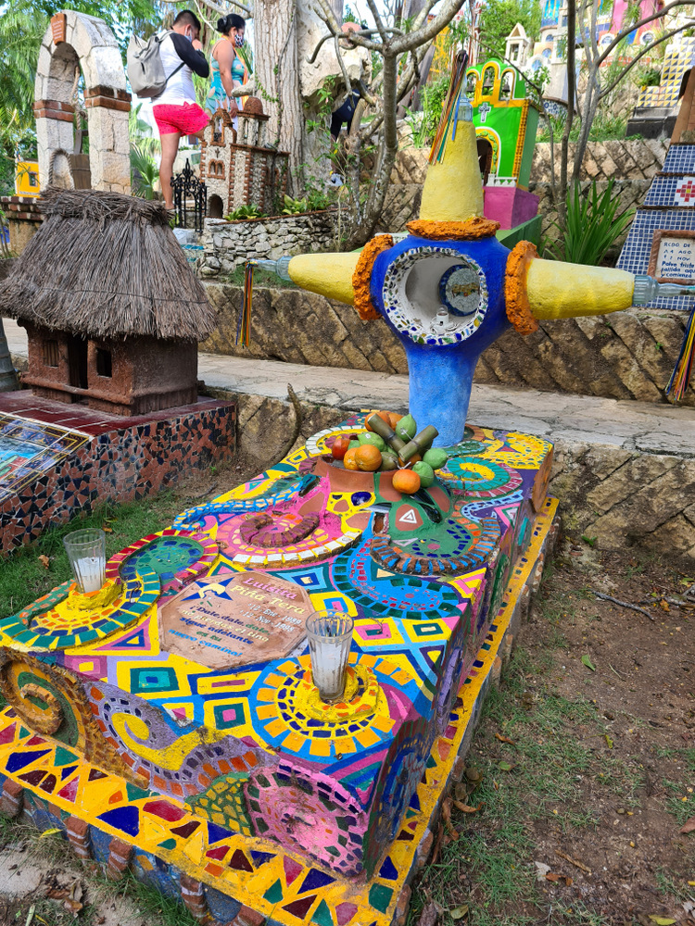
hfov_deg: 53.1
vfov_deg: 67.3
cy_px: 463
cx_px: 348
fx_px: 696
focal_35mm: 26
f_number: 1.8
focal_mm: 5.4
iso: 50
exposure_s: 1/224
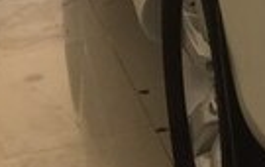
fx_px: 1086
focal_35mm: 150
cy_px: -182
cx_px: 624
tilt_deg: -12.8
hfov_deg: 11.6
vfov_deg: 8.3
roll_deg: -3.5
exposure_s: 1/100
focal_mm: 4.15
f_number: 2.2
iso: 40
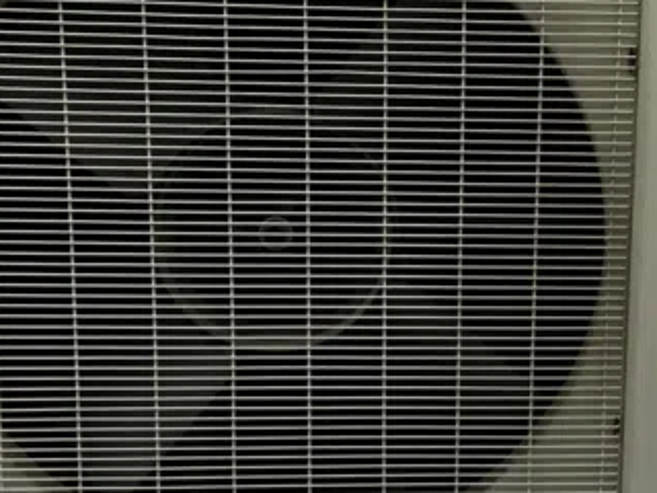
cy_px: 314
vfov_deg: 30.1
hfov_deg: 39.2
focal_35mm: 48
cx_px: 437
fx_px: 911
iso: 400
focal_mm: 6.86
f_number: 1.78
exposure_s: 1/50
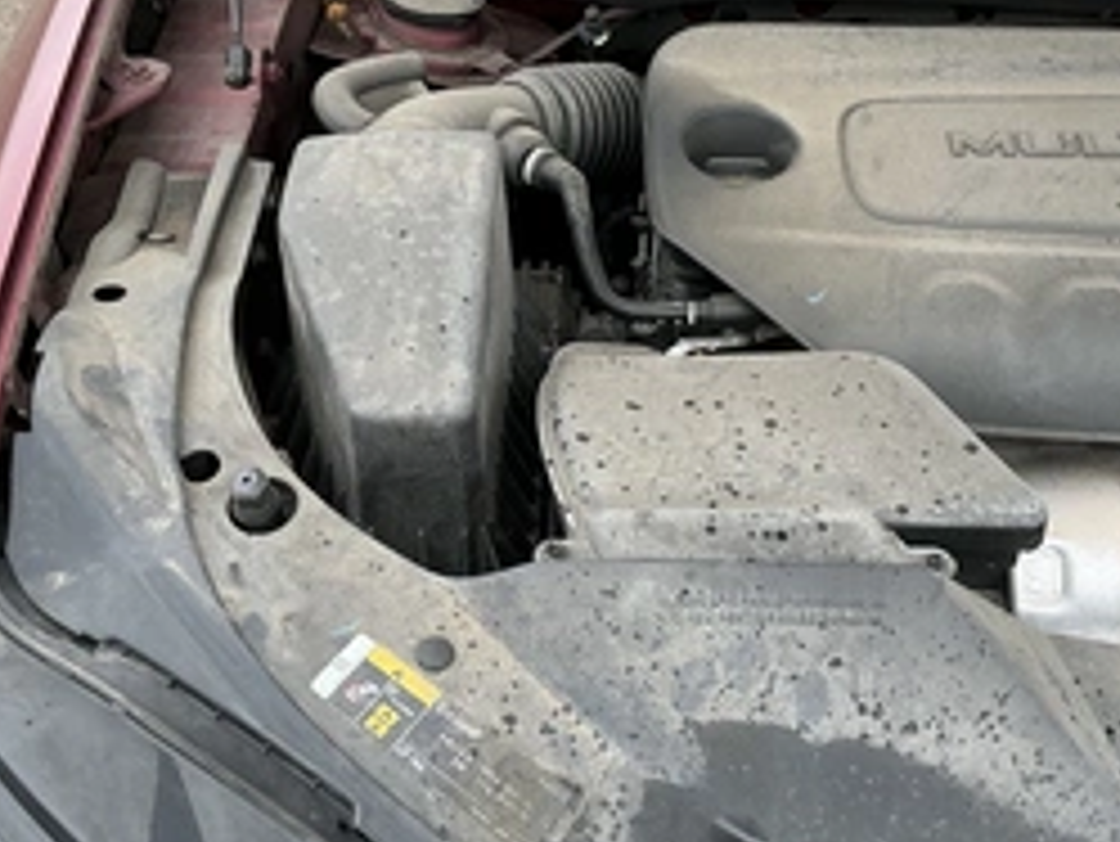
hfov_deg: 42.1
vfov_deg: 32.0
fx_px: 1457
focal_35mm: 45
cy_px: 293
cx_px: 540
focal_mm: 3
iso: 20
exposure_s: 1/124
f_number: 1.8
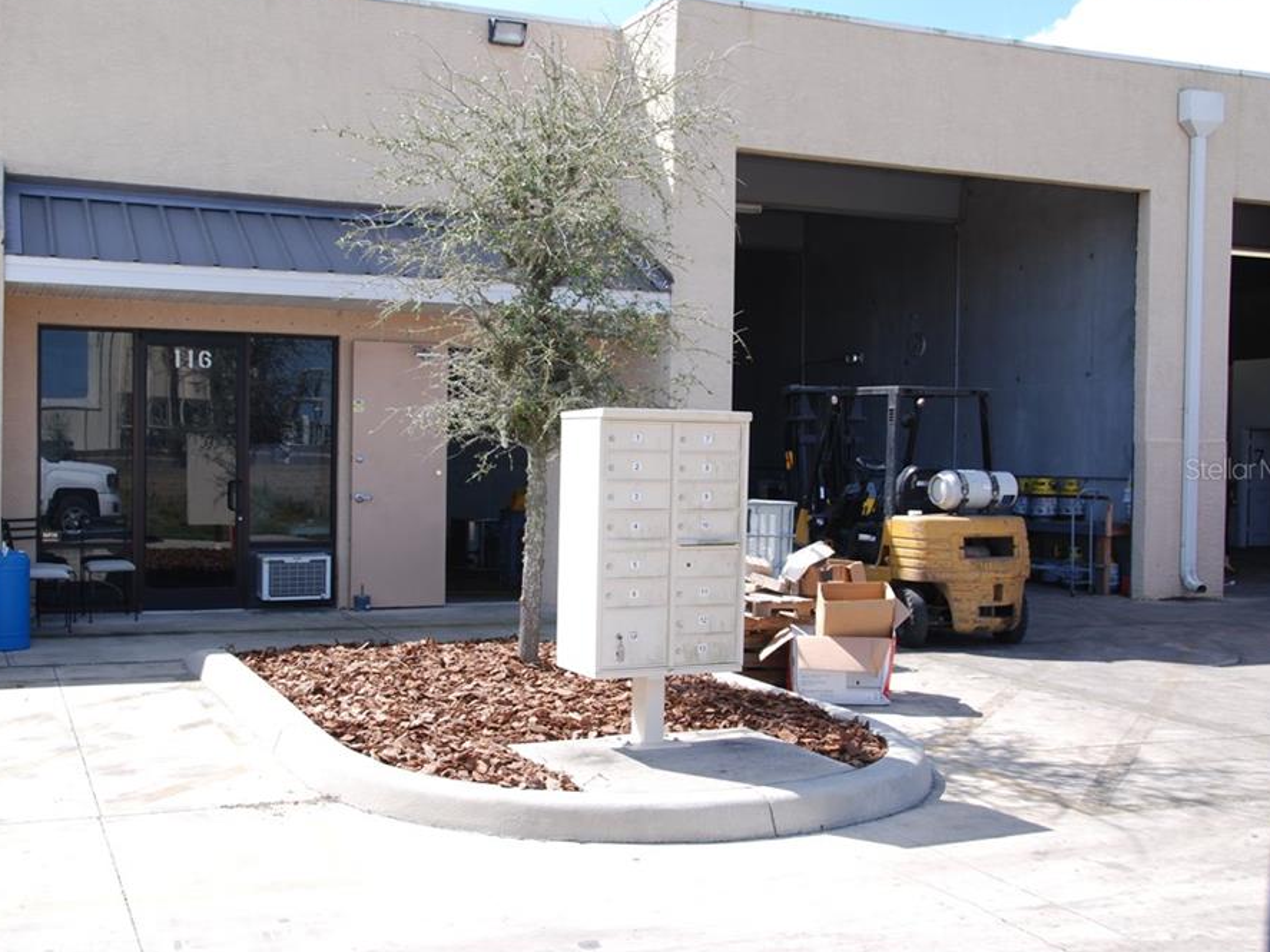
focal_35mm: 40
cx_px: 580
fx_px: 1467
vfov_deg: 36.0
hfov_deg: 46.8
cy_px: 468
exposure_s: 1/160
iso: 100
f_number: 6.3
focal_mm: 24
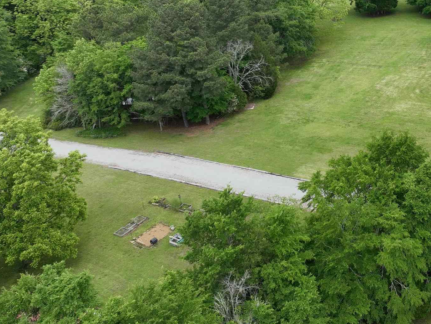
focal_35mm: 54
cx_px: 431
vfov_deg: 26.1
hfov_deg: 32.7
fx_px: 672
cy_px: 30
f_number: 2.8
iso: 140
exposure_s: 1/1600
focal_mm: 12.29
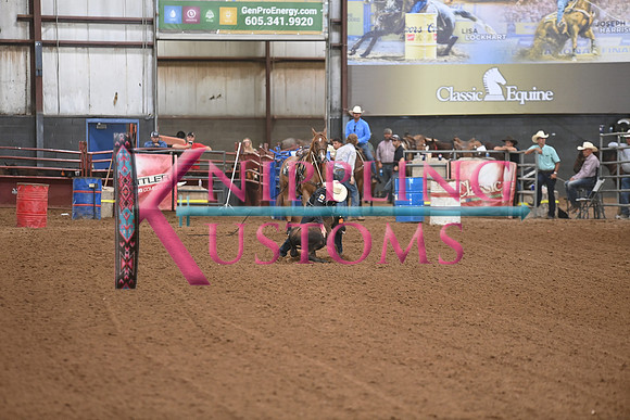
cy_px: 210
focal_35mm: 200
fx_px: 3501
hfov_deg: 10.3
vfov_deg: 6.9
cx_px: 315
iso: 2500
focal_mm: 200
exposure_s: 1/250
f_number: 3.2
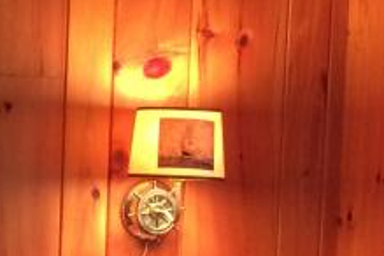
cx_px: 60
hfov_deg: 14.4
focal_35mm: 141
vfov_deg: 9.6
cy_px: 319
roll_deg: -1.9
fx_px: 1504
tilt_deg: -6.7
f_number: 2.2
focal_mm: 4.15
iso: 200
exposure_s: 1/30
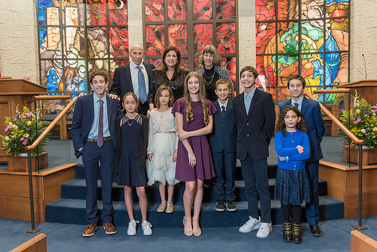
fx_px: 370
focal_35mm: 35
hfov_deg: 54.0
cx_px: 182
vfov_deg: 37.6
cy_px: 122
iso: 1250
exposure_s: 1/100
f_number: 4
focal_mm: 34
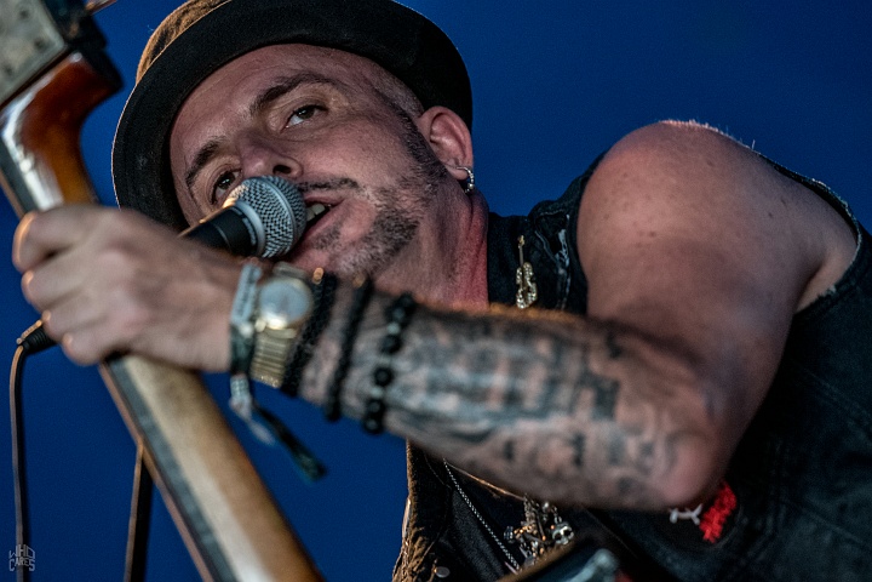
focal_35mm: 278
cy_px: 291
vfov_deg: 5.0
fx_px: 6721
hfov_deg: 7.4
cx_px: 436
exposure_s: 1/100
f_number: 2.8
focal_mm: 185
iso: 2500
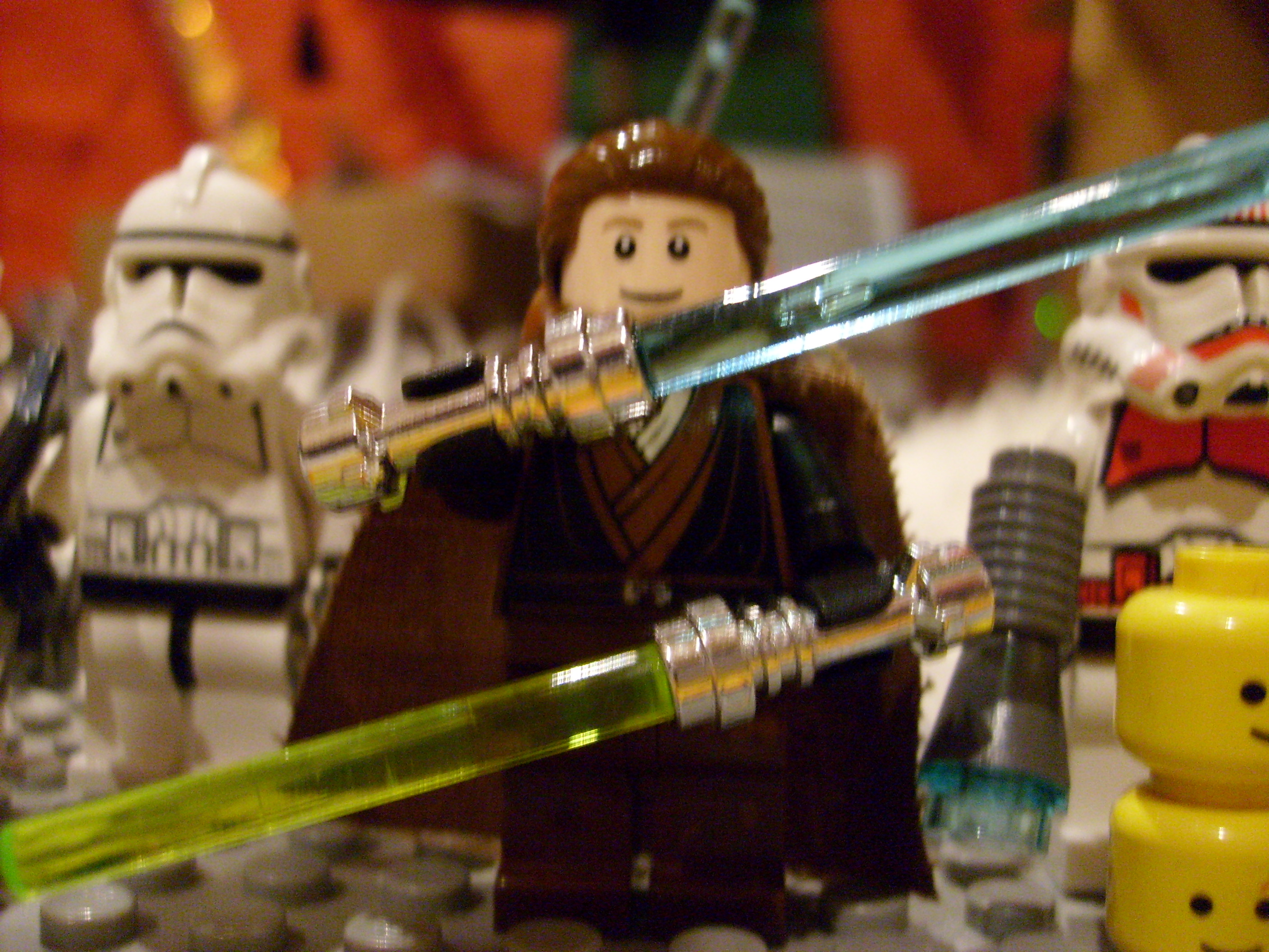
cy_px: 476
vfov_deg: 40.7
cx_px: 634
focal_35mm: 35
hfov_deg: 52.6
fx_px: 1283
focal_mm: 5.8
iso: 200
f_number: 2.8
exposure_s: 1/3
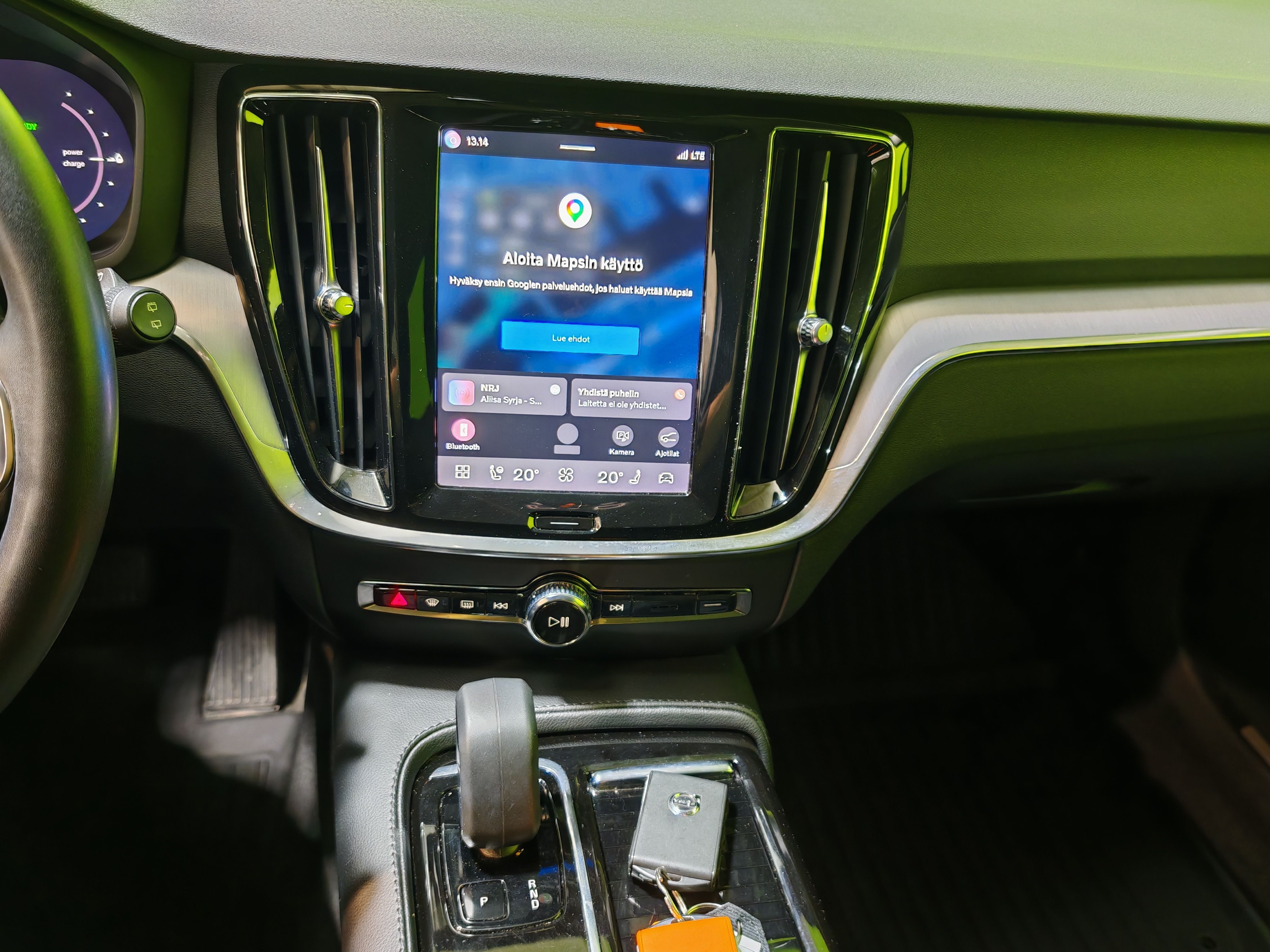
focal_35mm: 28
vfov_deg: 49.7
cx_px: 635
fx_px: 1027
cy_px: 476
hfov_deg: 63.4
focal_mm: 6.83
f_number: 1.4
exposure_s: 1/33
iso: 200
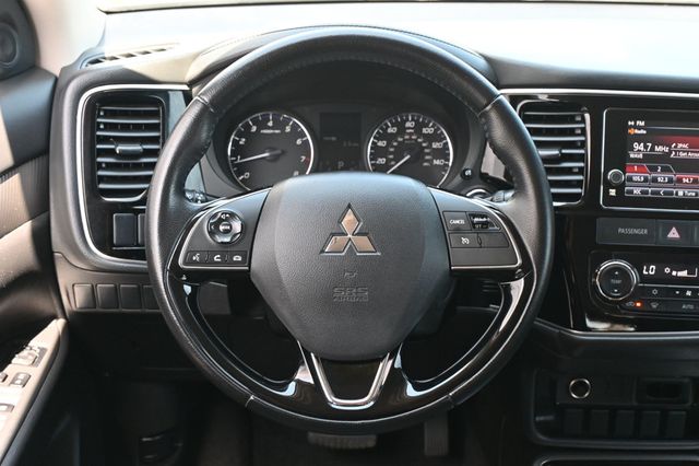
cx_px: 350
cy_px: 233
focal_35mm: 41
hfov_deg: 47.2
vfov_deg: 32.4
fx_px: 800
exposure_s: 1/125
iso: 1000
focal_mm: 27.5
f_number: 4.5
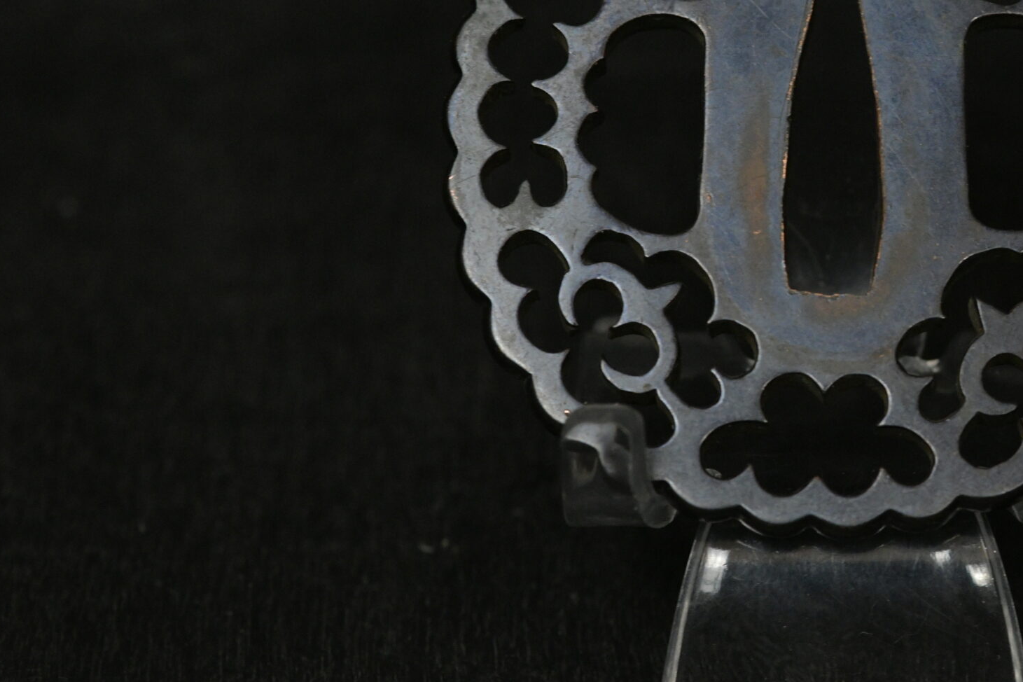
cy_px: 121
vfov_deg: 7.5
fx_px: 5228
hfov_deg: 11.1
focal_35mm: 184
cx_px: 845
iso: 3600
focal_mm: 105
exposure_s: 1/125
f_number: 9
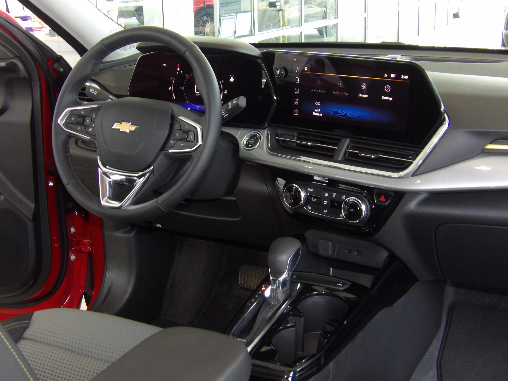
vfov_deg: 31.5
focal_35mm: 46
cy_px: 190
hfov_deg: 41.2
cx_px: 254
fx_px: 675
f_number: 3.8
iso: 250
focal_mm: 8.2
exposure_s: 1/30
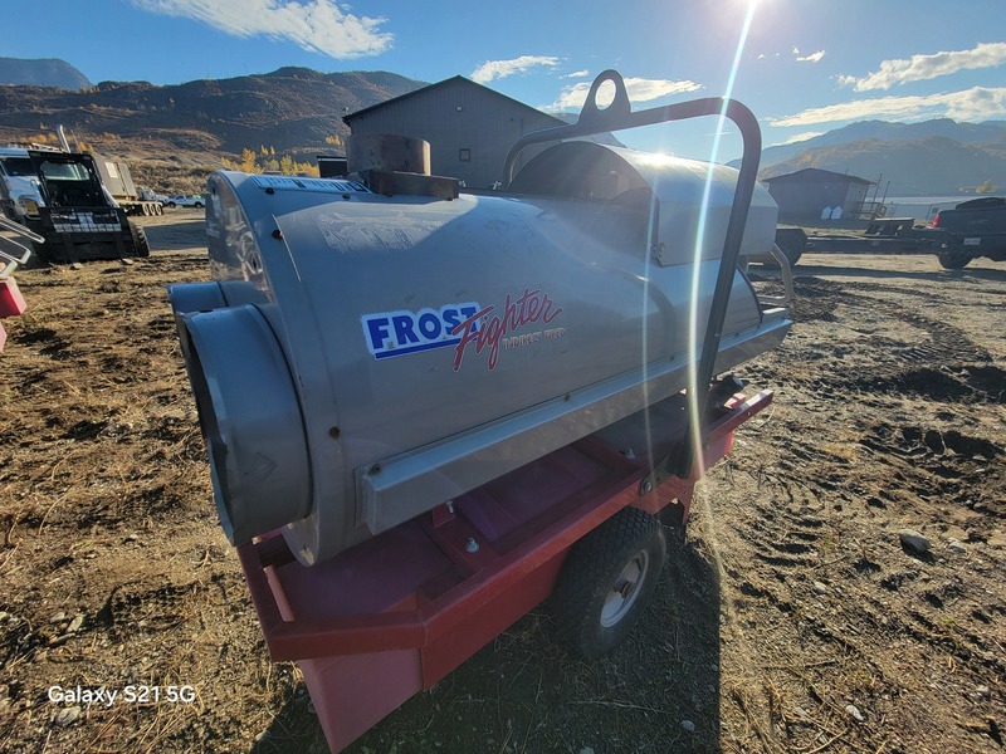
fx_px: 378
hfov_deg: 106.2
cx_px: 503
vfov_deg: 89.9
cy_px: 377
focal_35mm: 13
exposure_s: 1/970
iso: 50
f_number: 2.2
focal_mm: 2.2
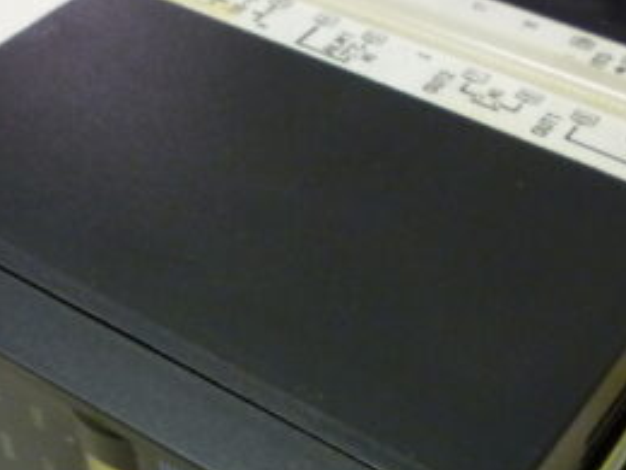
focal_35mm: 67
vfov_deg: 21.7
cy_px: 366
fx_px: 1212
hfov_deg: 29.0
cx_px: 313
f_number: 3.3
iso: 400
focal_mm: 5.2
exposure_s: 1/20
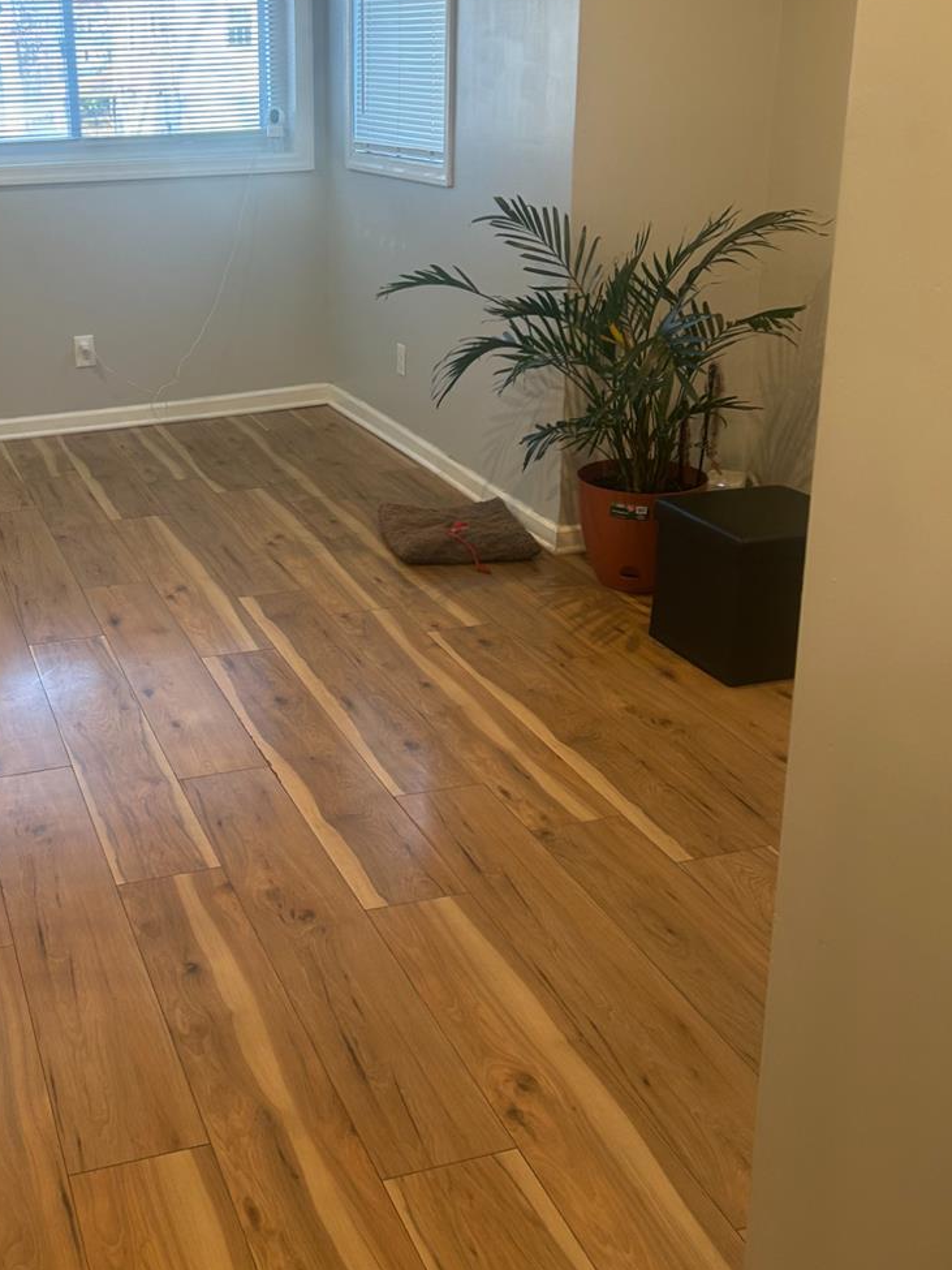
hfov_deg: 35.4
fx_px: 1467
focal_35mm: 40
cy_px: 520
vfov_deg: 46.6
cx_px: 277
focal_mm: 5.7
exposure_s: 1/60
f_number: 1.5
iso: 100
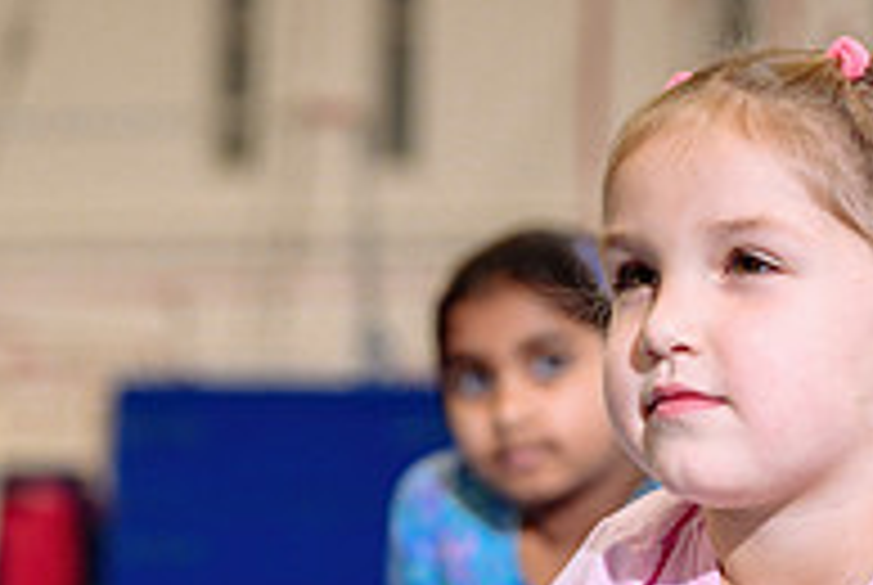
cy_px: 769
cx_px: 498
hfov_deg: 7.6
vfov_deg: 5.0
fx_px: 6606
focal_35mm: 272
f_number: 3.5
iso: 800
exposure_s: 1/160
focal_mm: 70
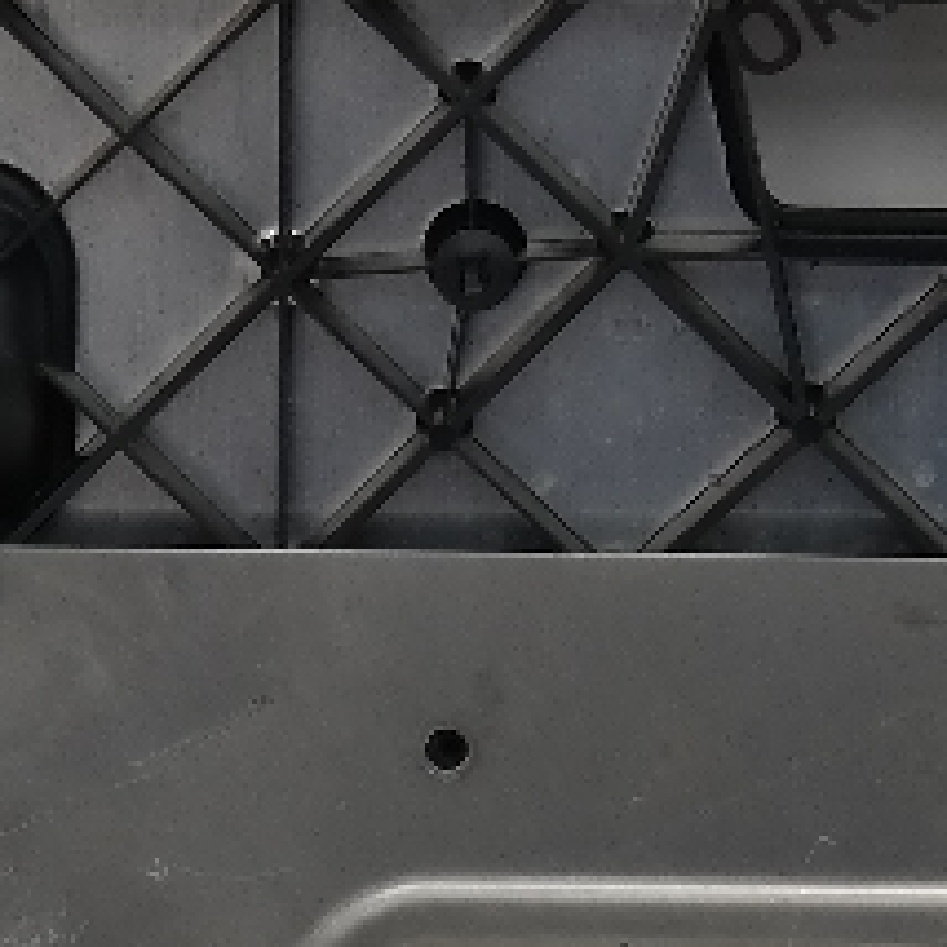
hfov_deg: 5.5
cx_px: 965
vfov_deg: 5.5
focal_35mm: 316
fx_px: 9781
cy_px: 651
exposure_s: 1/50
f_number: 4.5
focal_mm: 30
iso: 200
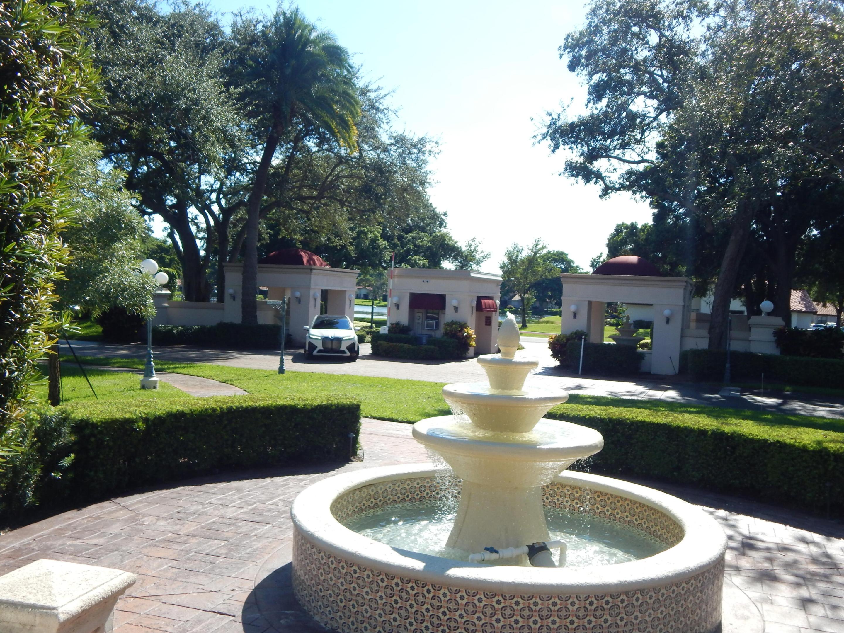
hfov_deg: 58.4
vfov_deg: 45.4
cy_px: 316
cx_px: 422
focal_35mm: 31
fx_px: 756
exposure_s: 1/1000
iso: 125
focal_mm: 5.6
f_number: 3.2
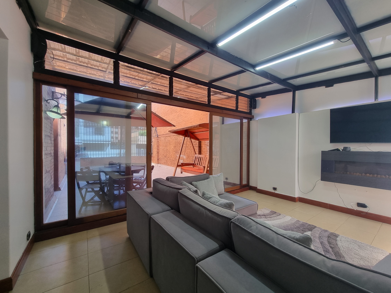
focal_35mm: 13
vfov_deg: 89.9
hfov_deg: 106.2
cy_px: 146
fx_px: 147
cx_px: 196
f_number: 2.2
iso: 80
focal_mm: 2.2
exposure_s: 1/60
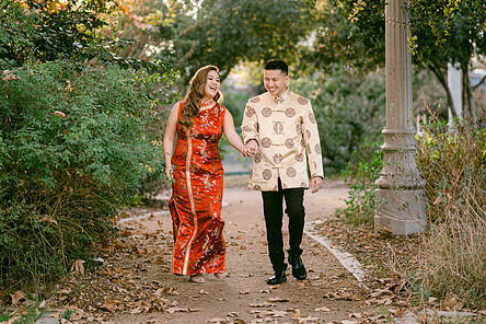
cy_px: 117
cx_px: 233
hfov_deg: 18.4
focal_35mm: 111
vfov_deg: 12.3
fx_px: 1498
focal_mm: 85
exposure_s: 1/200
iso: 200
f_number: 2
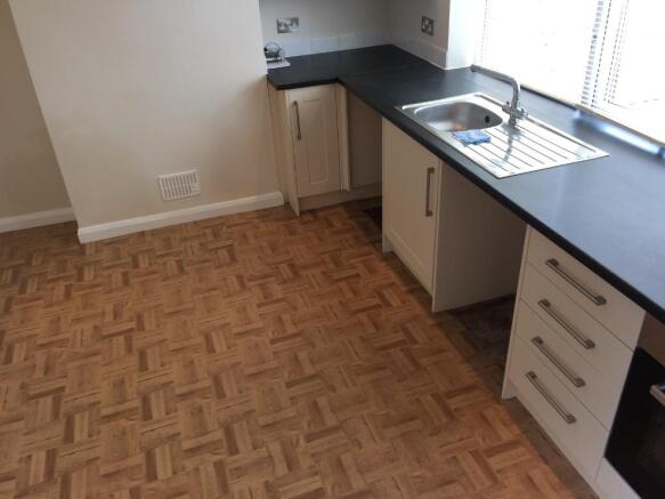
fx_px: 557
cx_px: 332
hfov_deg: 61.7
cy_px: 250
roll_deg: +4.0
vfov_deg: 48.2
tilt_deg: -33.2
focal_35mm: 29
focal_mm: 4.15
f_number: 2.2
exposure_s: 1/50
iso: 40
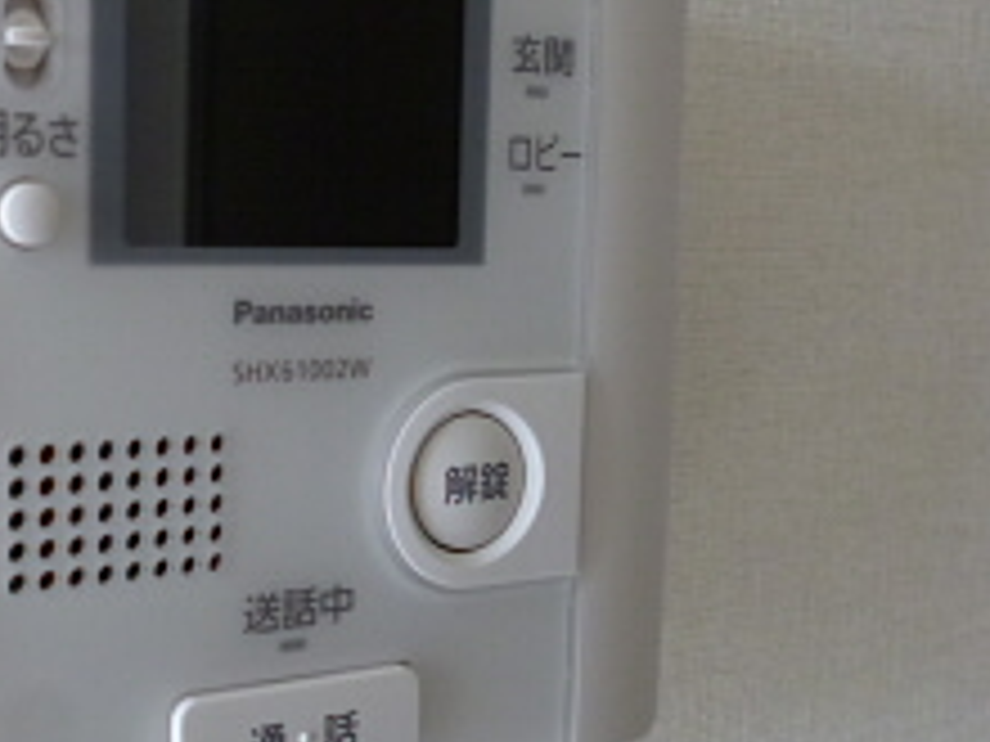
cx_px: 162
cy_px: 362
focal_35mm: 47
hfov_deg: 38.5
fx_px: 1344
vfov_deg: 30.9
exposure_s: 1/40
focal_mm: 4.3
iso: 400
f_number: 2.5
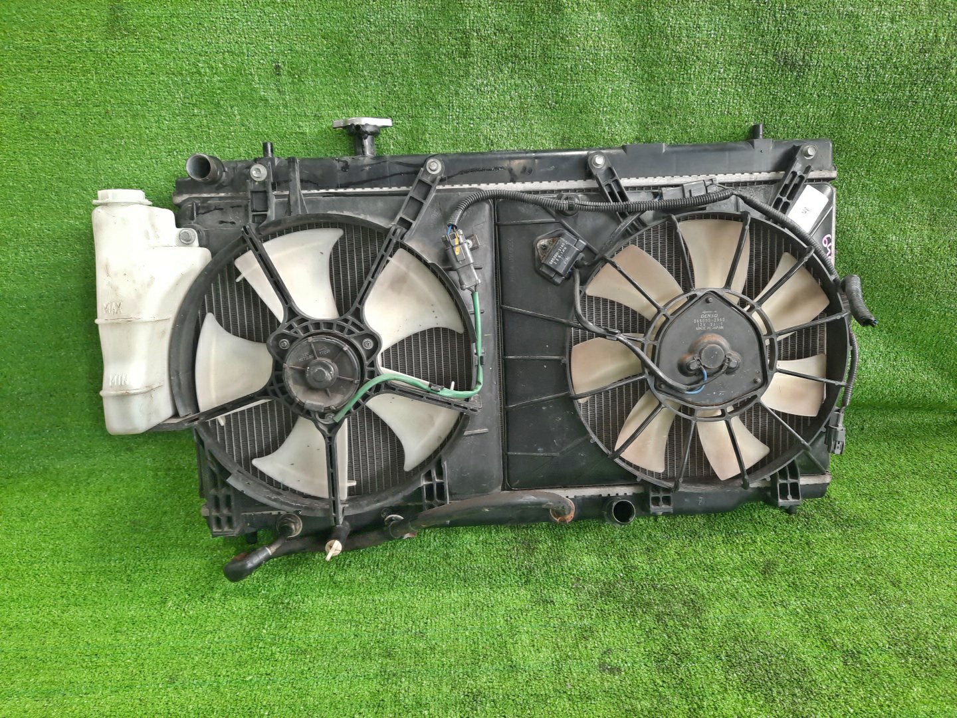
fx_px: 691
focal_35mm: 25
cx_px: 478
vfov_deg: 54.9
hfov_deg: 69.4
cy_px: 359
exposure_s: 1/50
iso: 205
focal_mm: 4.6
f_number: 2
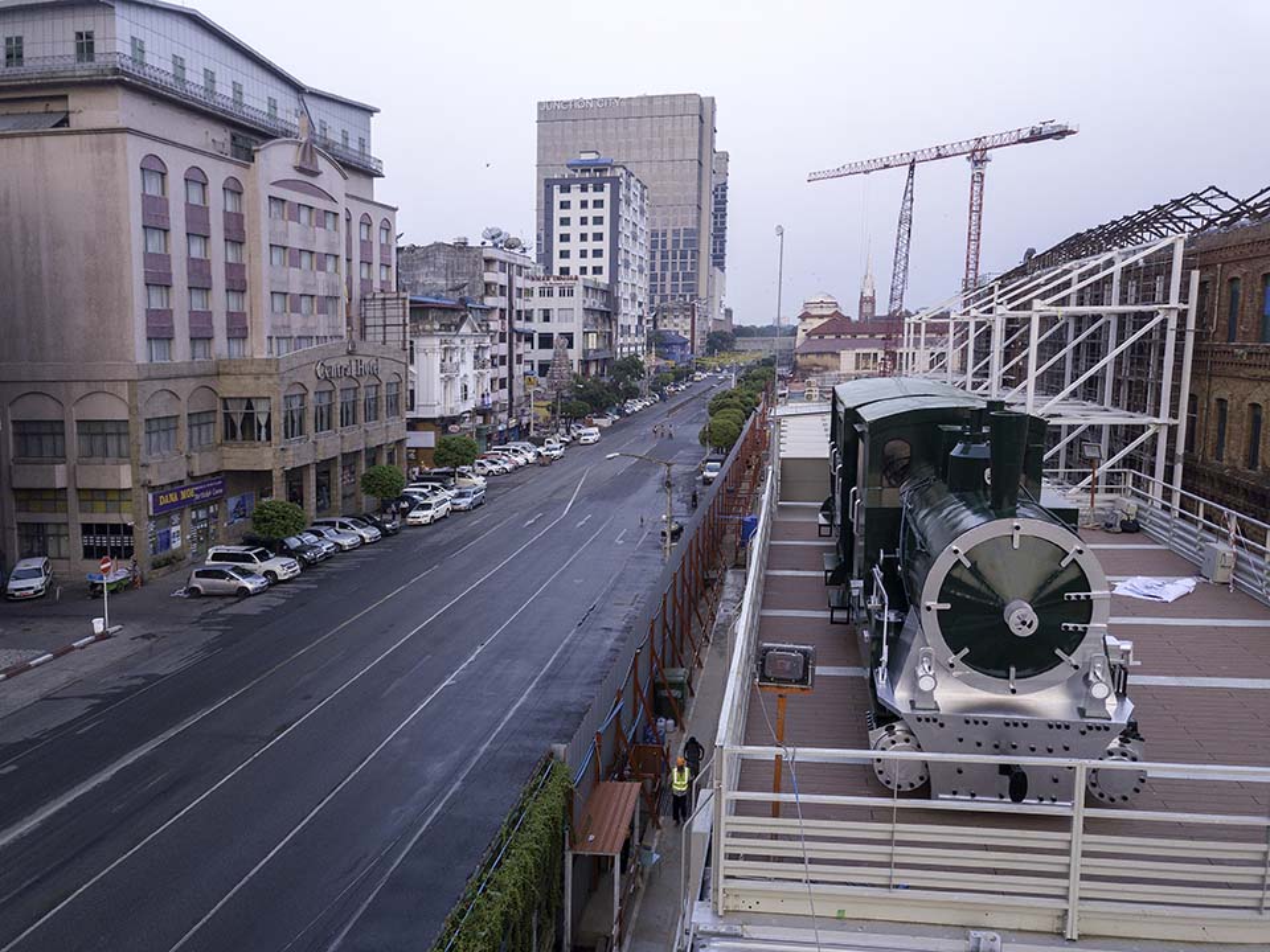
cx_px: 635
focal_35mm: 26
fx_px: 954
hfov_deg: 67.3
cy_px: 476
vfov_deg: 53.1
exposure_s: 1/100
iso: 100
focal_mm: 4.73
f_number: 2.2
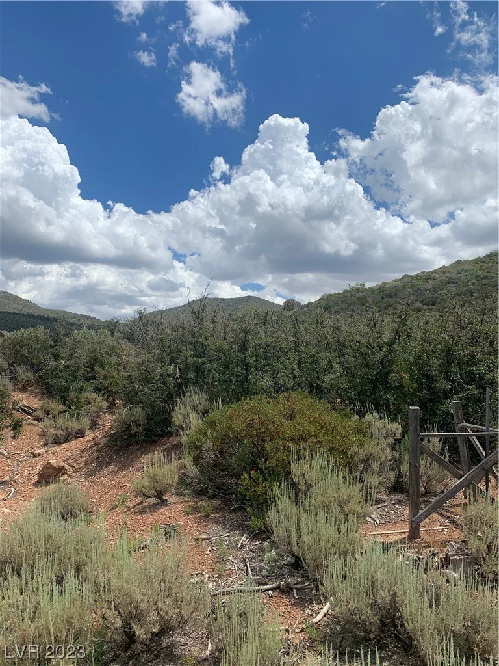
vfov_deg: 67.3
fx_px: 500
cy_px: 333
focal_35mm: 26
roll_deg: -1.7
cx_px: 250
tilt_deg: +3.8
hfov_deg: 53.1
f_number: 1.8
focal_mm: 4.25
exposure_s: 1/3937
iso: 25
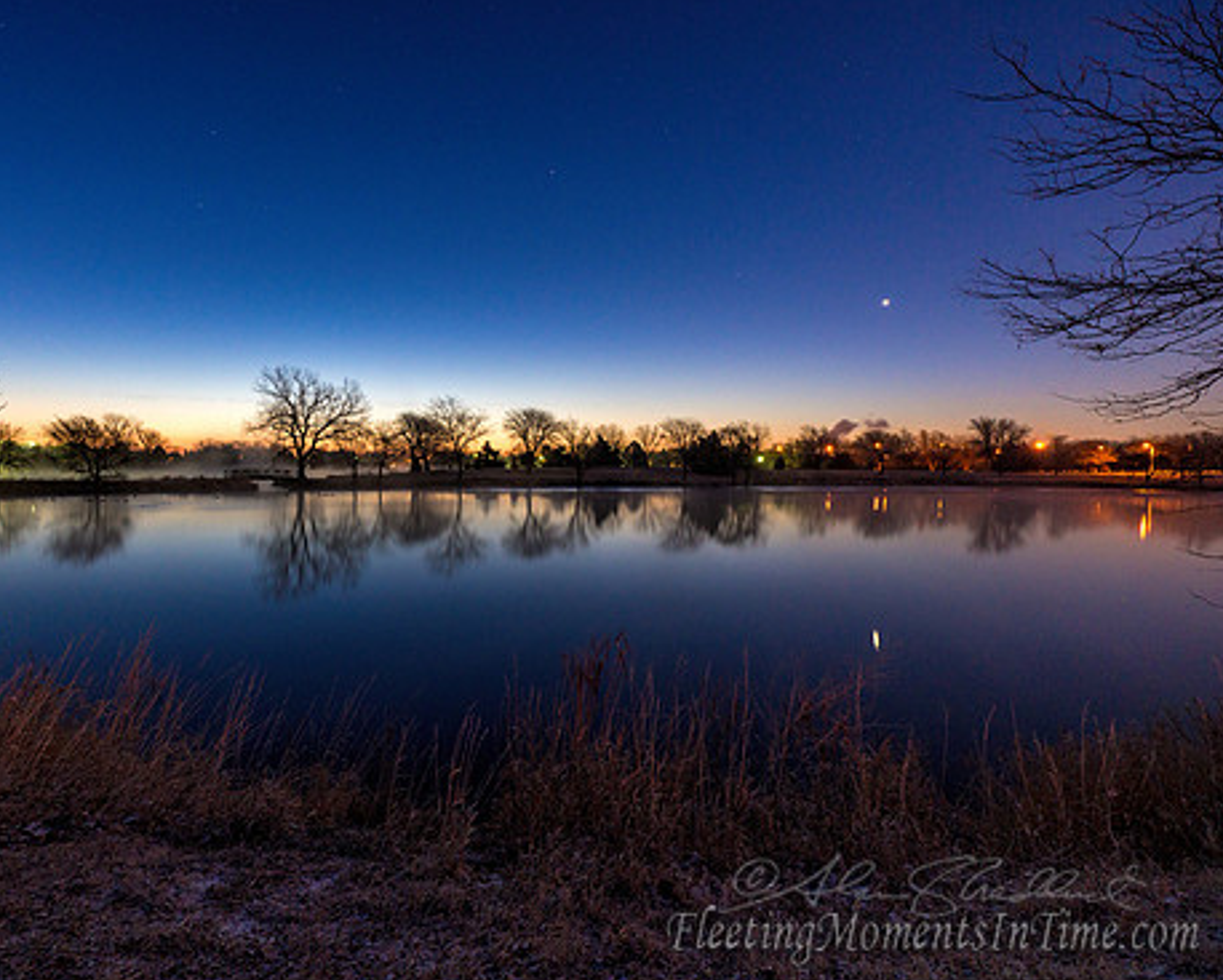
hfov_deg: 81.8
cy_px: 487
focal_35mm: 19
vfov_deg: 70.9
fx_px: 688
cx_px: 465
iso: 800
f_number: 7.1
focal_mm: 16
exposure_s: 15
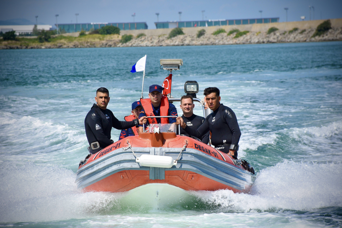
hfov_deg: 9.8
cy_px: 114
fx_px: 1995
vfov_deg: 6.5
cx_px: 171
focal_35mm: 210
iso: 640
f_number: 7.1
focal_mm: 140
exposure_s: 1/3200
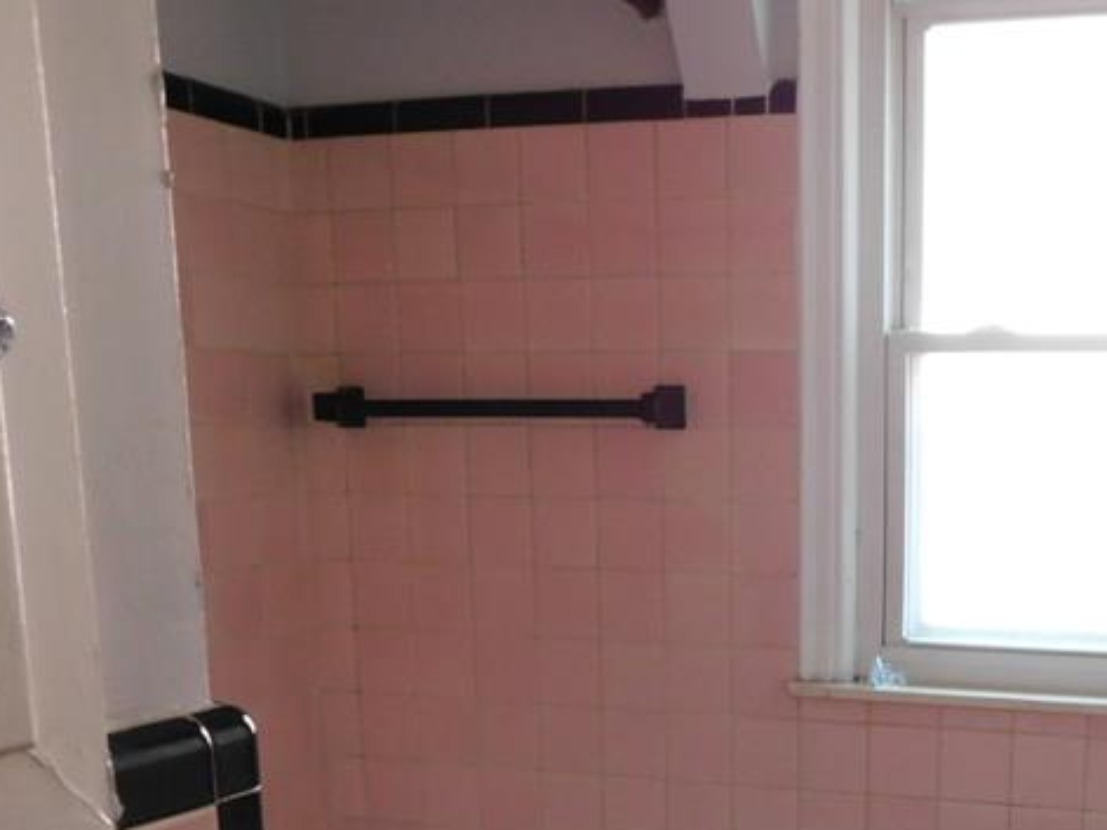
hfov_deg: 37.1
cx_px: 853
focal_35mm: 50
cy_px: 809
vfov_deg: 27.6
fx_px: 1599
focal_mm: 4
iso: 320
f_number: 3
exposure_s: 1/30
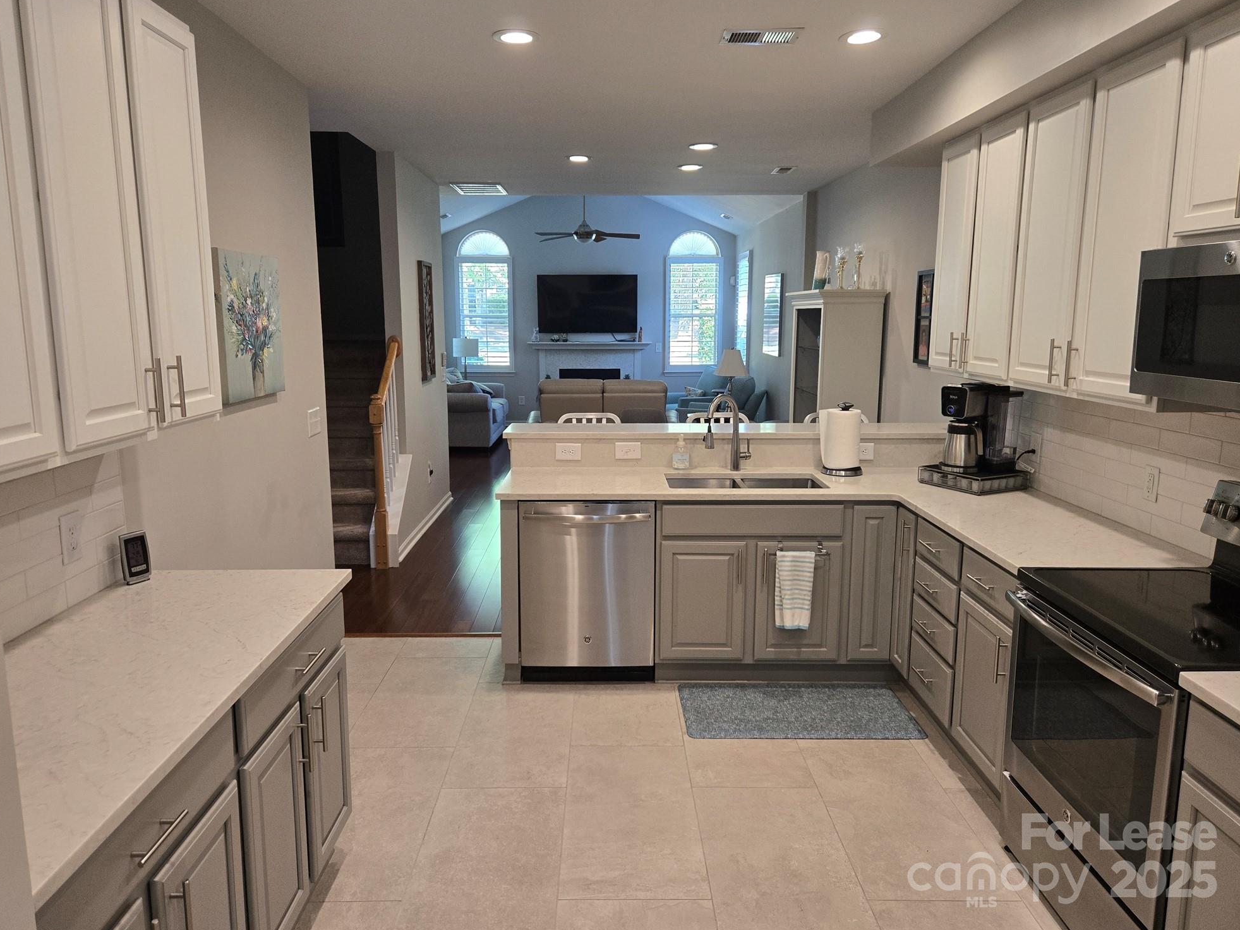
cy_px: 447
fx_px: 860
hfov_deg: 71.6
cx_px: 618
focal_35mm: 24
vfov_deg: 56.8
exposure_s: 1/120
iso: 320
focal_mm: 5.4
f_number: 1.8
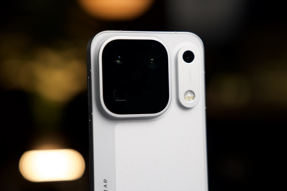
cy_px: 96
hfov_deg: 28.5
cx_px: 144
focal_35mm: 71
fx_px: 566
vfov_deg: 19.2
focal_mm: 70
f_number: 2.8
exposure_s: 1/200
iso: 1000
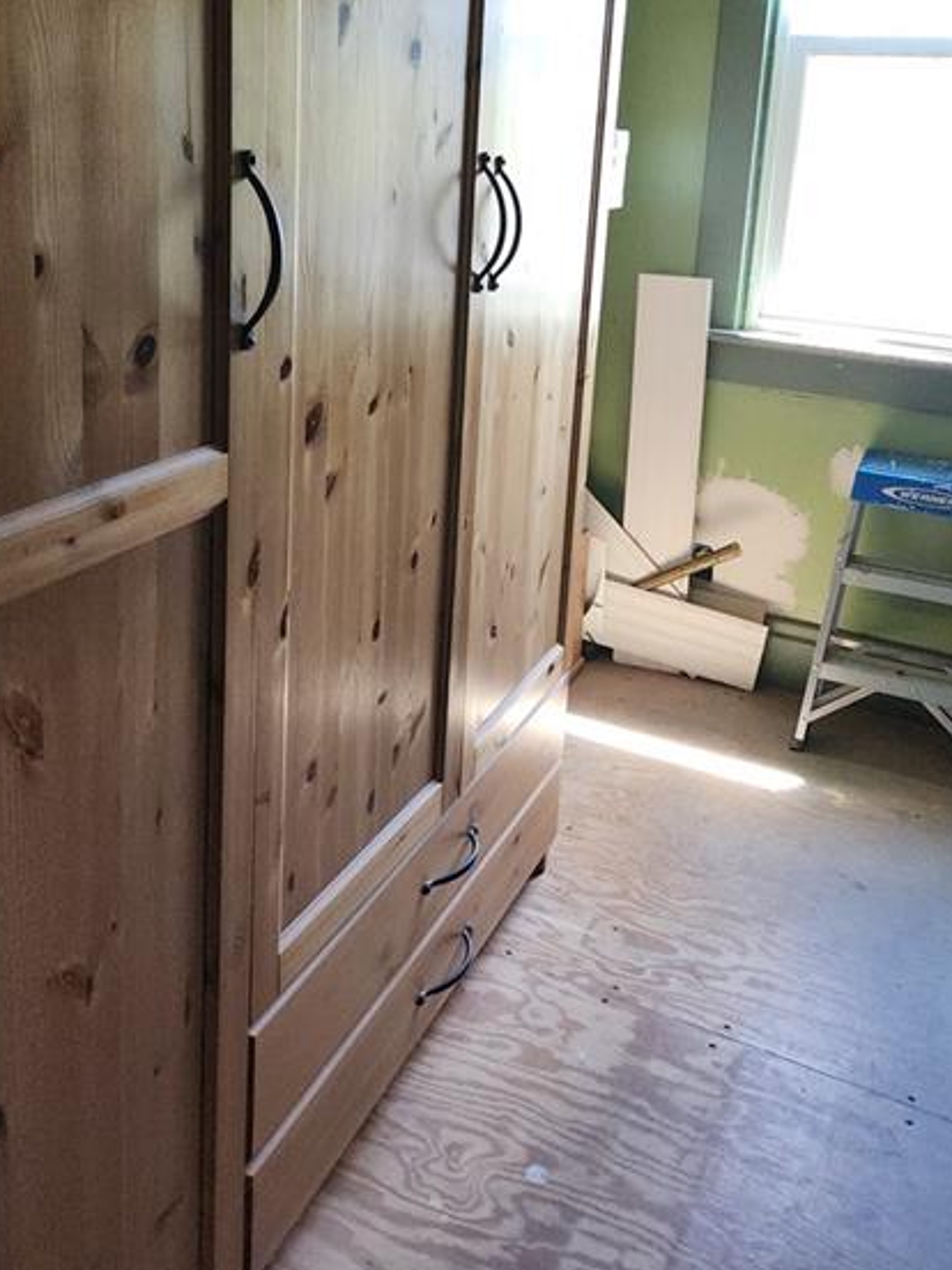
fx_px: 1173
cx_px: 522
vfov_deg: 55.4
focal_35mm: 32
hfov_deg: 44.1
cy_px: 403
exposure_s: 1/120
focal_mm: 5.4
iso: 320
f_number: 1.8
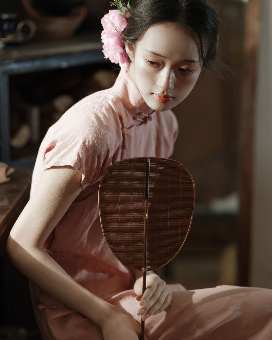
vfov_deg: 21.0
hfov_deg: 16.9
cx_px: 136
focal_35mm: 91
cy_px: 179
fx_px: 916
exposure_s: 1/125
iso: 1250
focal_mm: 110
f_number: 2.8
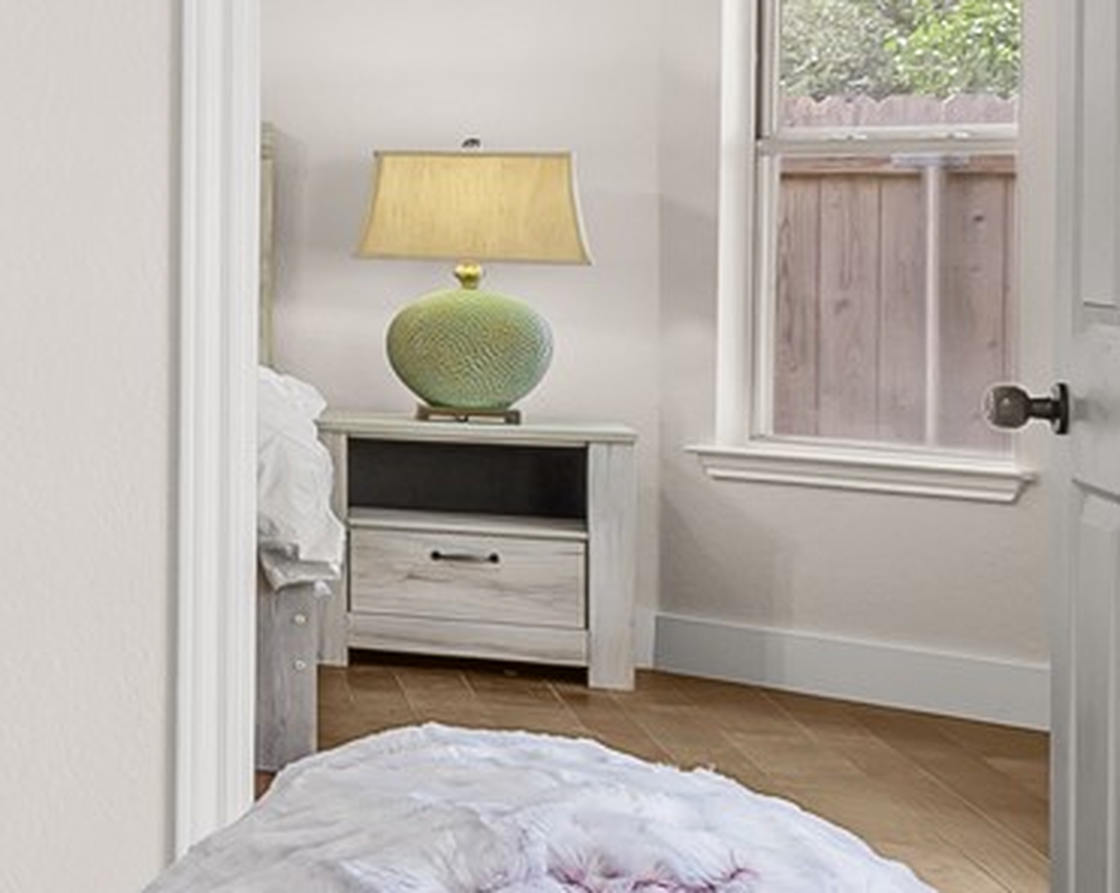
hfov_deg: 12.7
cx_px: -1989
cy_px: 205
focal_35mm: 77
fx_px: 2550
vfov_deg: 19.7
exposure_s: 1/2.5
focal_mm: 14
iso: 250
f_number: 8
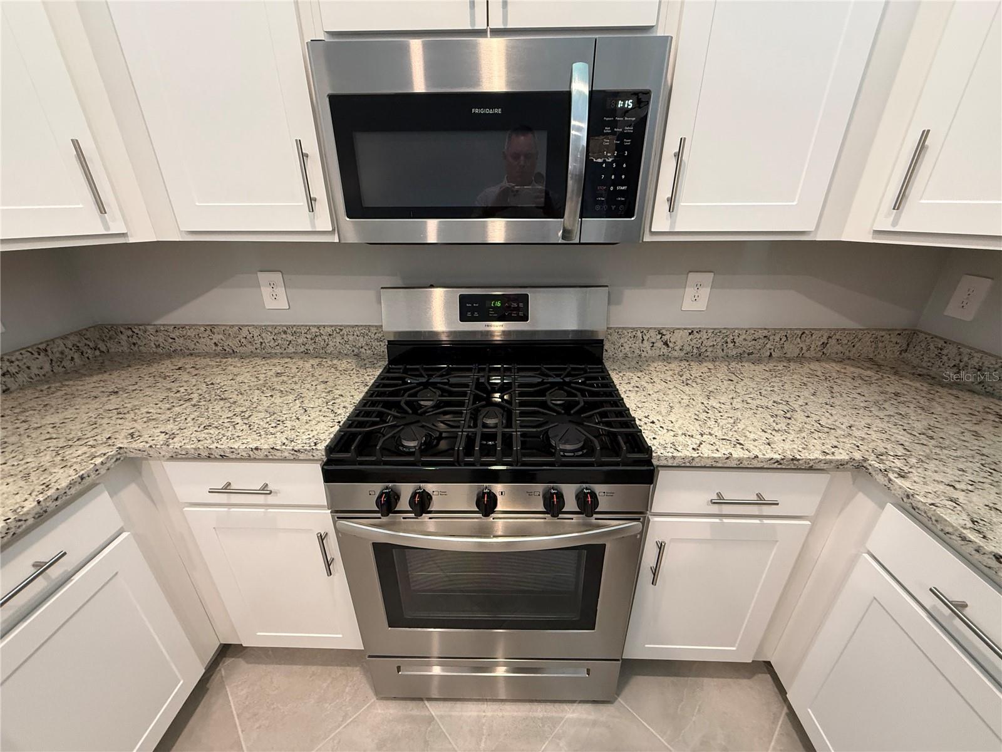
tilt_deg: -24.3
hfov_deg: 102.1
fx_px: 405
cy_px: 376
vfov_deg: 85.7
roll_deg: +0.3
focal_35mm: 14
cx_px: 501
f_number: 2.2
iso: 500
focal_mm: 2.22
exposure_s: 1/60
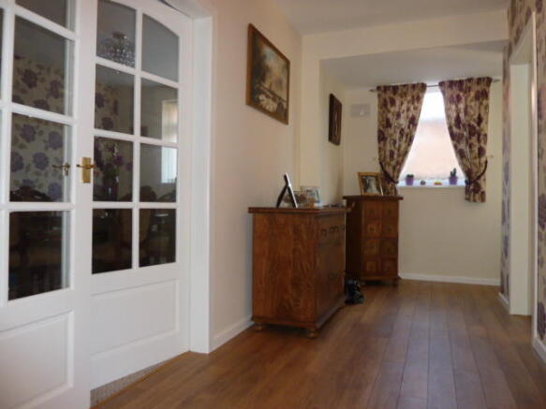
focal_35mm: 25
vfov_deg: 54.9
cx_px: 273
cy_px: 204
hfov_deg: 69.4
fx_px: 394
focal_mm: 4.1
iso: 250
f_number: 3.3
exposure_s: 1/30
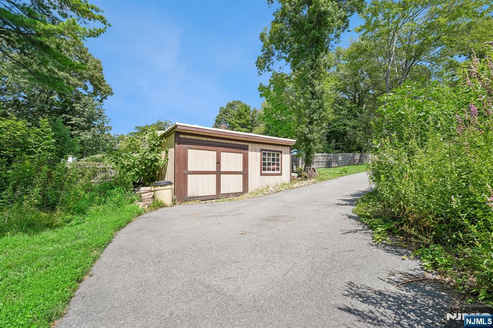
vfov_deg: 81.2
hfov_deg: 104.3
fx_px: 192
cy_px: 164
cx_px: 246
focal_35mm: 14
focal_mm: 14
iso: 160
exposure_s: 1/125
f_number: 7.1
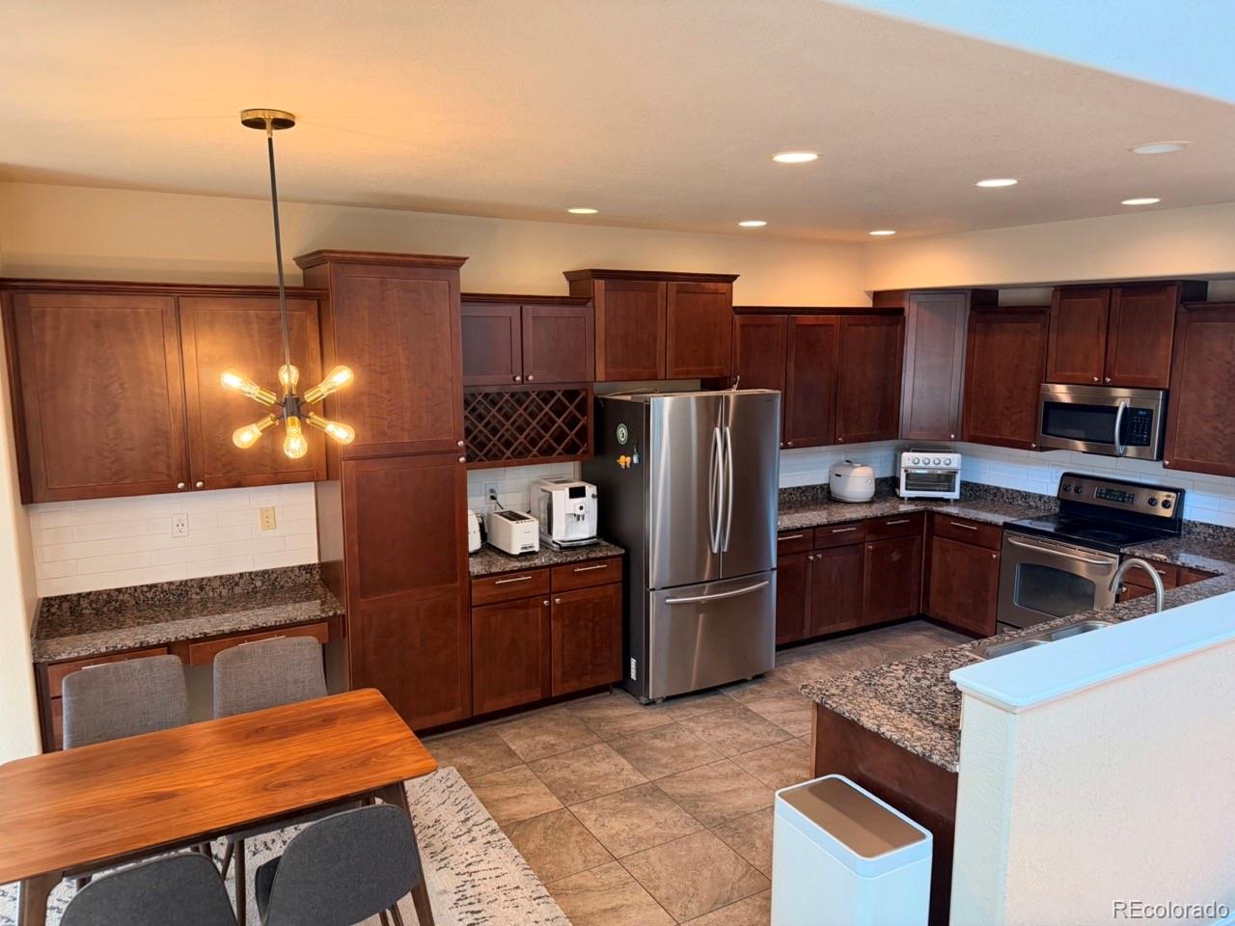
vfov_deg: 56.8
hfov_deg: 71.6
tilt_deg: -9.4
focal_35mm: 24
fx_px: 856
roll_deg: +0.2
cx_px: 618
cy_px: 463
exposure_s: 1/120
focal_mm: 6.76
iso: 400
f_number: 1.78
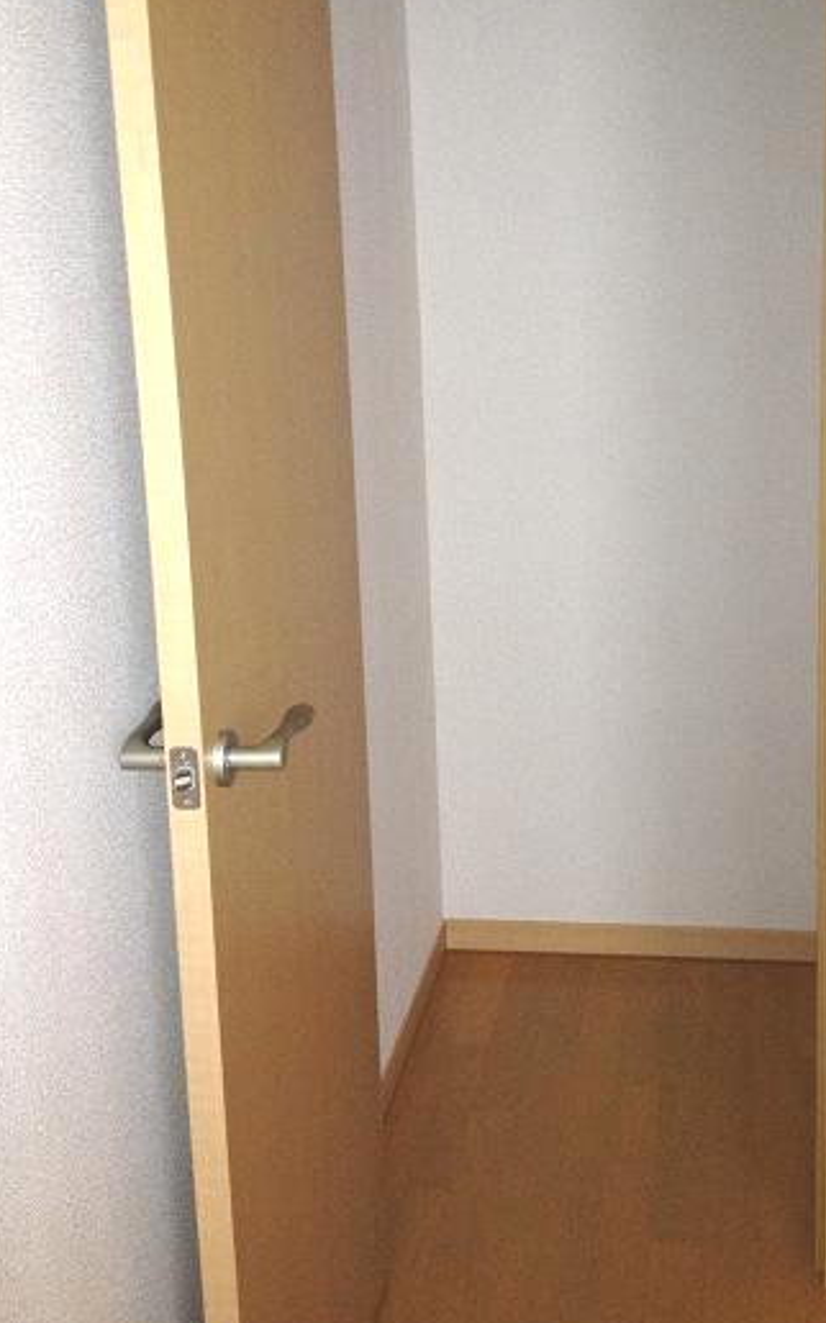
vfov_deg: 42.4
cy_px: 517
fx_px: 1695
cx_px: 531
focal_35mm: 47
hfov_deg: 27.3
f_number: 2.4
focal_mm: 4.28
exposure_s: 1/16
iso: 250
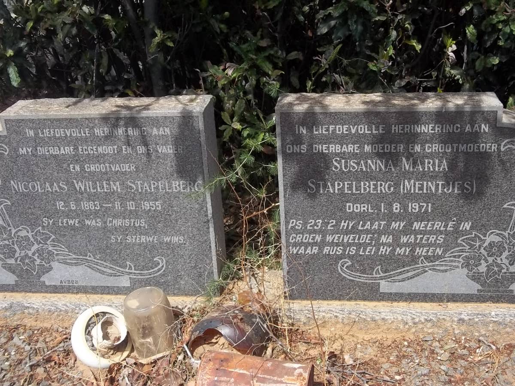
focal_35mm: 50
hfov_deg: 38.2
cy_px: 193
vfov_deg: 29.1
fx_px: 744
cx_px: 258
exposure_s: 1/640
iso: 80
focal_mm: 8.8
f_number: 3.6
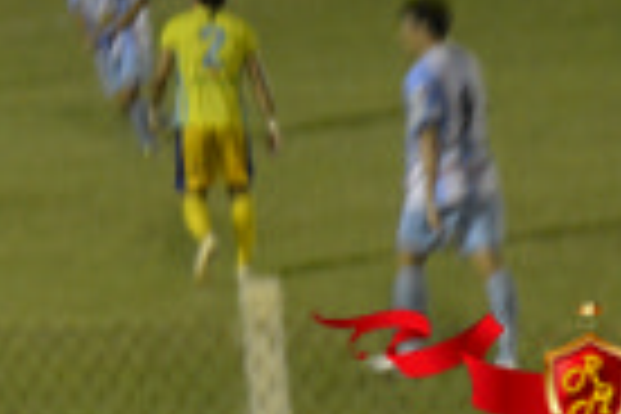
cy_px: -137
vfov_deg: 2.8
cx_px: -180
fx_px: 8435
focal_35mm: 489
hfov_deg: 4.2
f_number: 5.6
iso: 3200
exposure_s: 1/25
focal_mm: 90
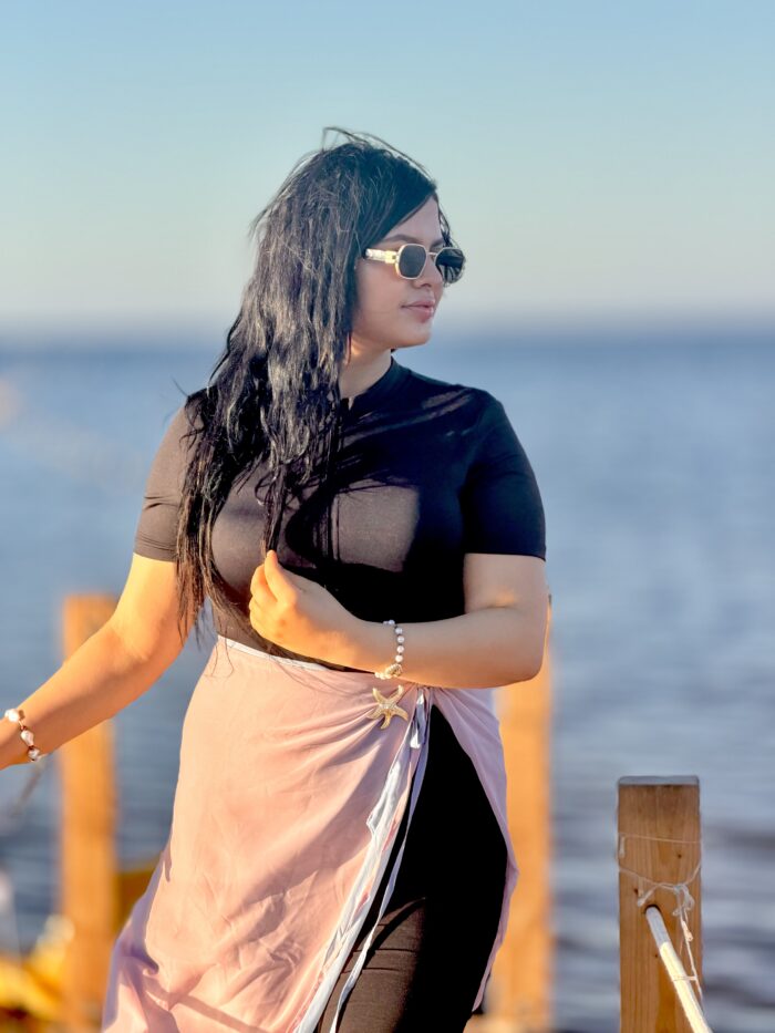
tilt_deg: -3.5
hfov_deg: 14.8
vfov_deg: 19.6
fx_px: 2984
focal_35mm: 100
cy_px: 516
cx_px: 388
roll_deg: +1.1
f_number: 2.8
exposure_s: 1/638
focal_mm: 16.89
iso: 50
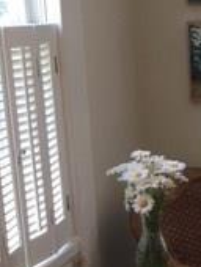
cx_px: 264
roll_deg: +0.5
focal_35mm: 109
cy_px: 239
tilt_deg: -14.9
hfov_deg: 13.1
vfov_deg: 17.8
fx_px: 842
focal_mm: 4.15
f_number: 2.2
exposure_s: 1/30
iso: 25
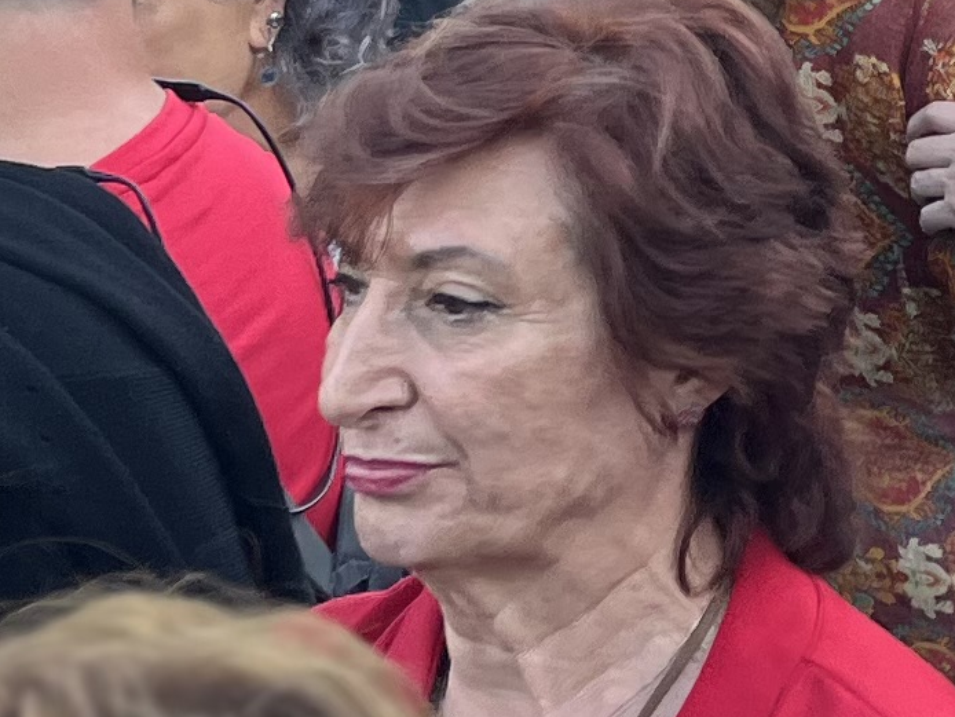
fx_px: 4167
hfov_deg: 12.4
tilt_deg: -4.6
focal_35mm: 151
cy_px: -555
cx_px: 1472
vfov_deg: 9.4
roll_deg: +0.7
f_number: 1.6
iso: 50
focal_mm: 5.1
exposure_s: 1/298
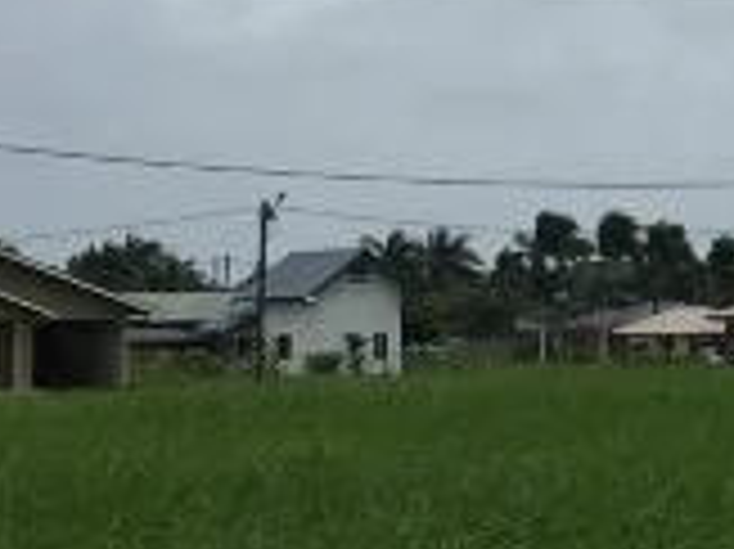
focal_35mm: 182
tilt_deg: +3.3
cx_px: 1369
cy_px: 117
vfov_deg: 8.1
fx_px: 3856
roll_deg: +0.6
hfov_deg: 10.2
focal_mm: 4.15
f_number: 2.2
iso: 25
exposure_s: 1/2849
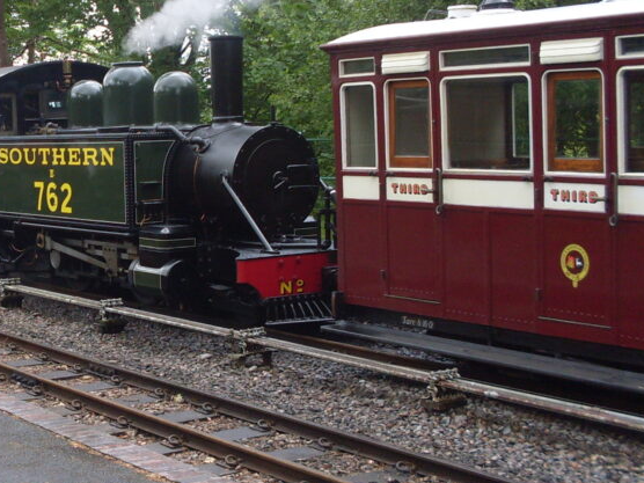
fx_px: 1302
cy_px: 222
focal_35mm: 70
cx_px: 81
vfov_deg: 21.0
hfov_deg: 26.9
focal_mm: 6.3
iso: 80
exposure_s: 1/250
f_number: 2.8
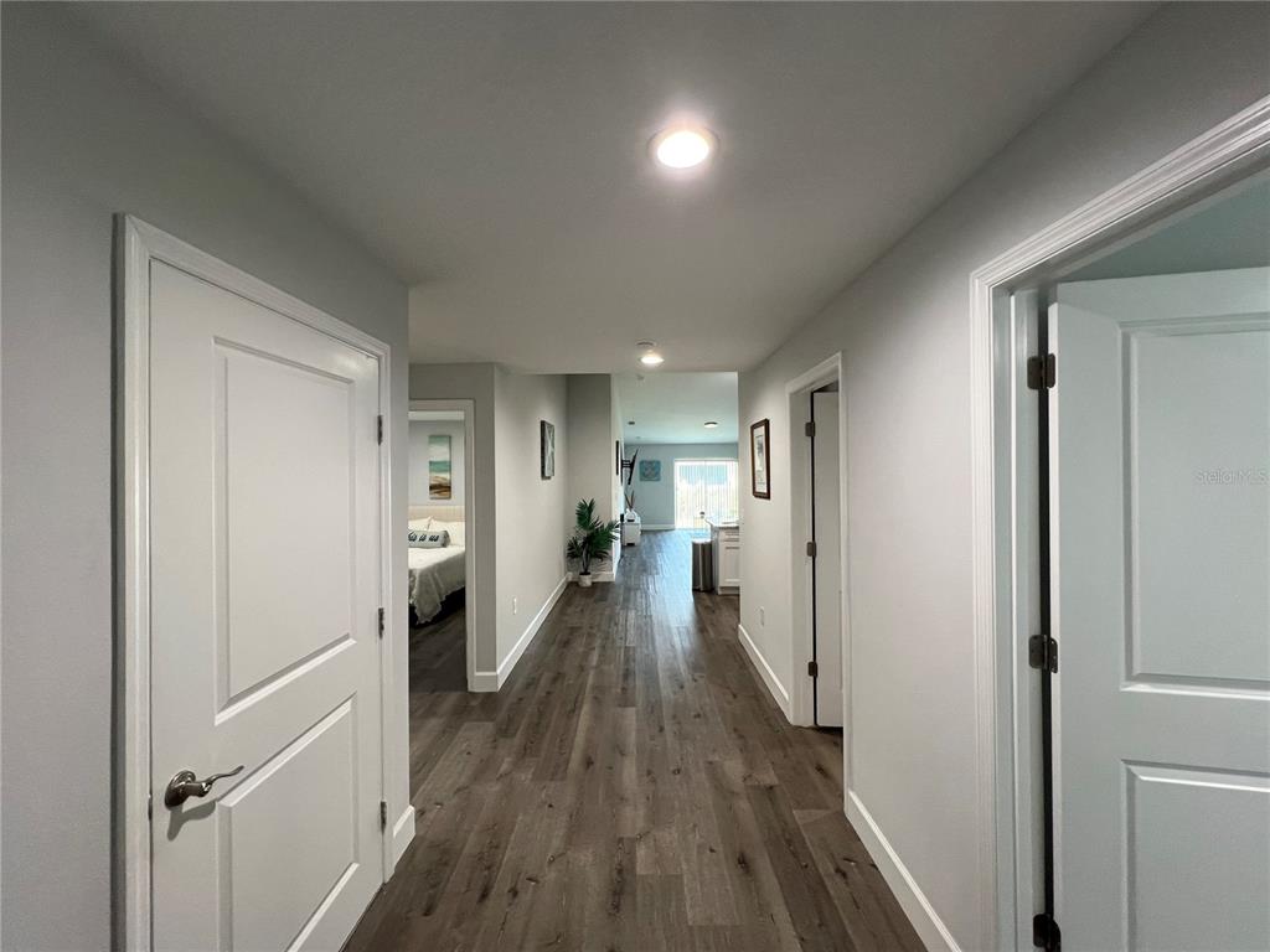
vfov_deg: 89.9
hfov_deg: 106.2
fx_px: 477
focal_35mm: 13
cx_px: 635
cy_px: 476
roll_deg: +1.0
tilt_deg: -0.4
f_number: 1.8
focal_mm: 1.57
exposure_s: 1/60
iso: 160
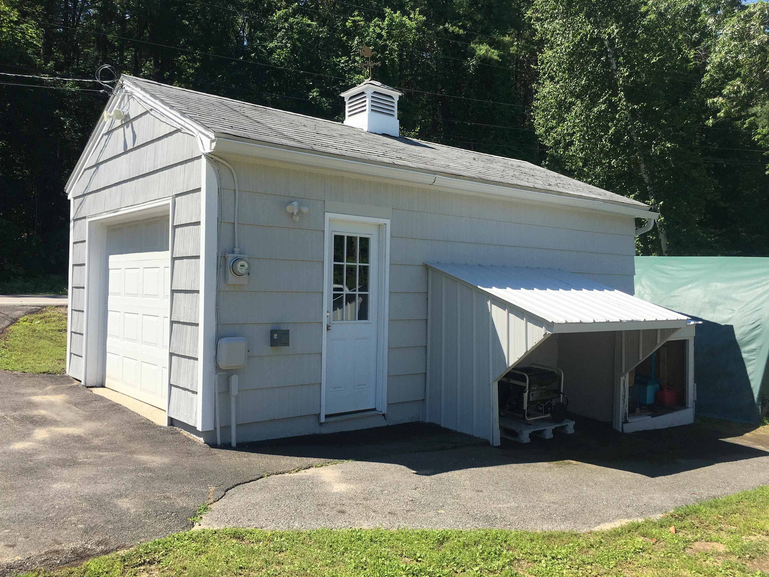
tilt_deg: +2.1
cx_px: 384
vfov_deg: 48.2
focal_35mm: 29
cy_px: 288
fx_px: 644
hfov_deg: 61.7
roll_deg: -0.9
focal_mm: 4.15
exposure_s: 1/1350
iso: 25
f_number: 2.2
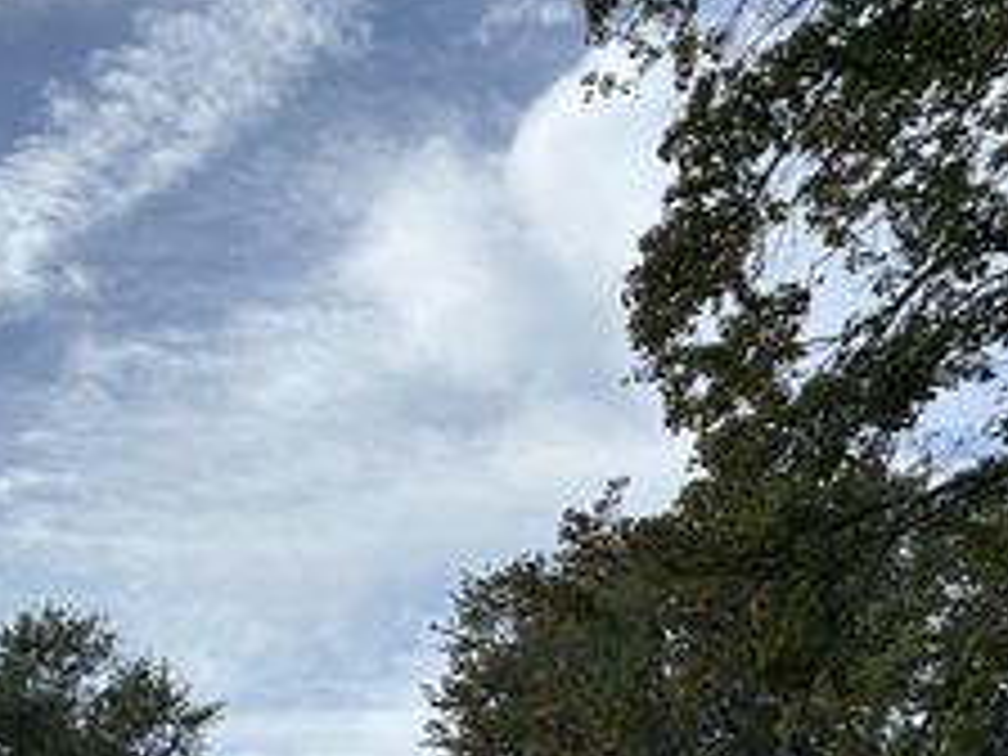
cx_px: 94
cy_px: 817
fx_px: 1689
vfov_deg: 23.7
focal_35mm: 58
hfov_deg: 31.6
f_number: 1.6
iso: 50
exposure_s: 1/5348
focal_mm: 5.96
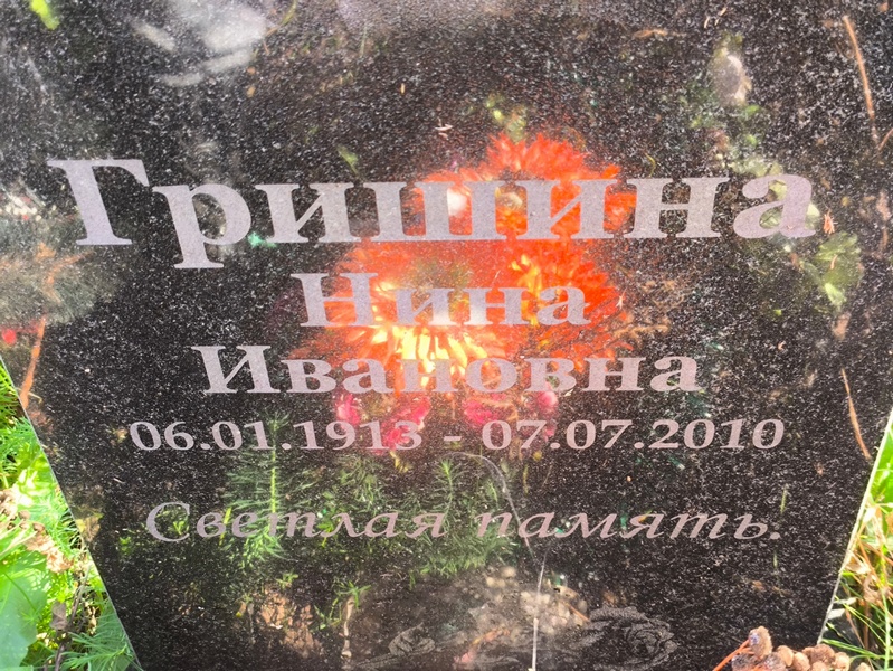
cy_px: 336
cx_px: 446
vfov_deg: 29.1
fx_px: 1290
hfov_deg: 38.2
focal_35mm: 50
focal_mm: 4.71
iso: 80
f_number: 1.7
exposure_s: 1/60
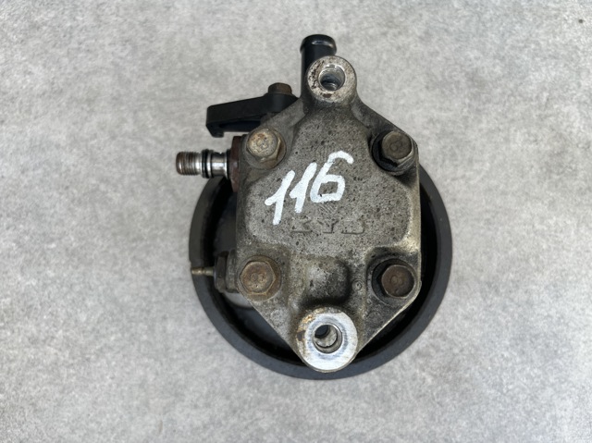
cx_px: 296
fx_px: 444
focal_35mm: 26
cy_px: 222
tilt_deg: -79.5
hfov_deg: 67.3
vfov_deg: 53.0
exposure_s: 1/129
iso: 32
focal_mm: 5.1
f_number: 1.6
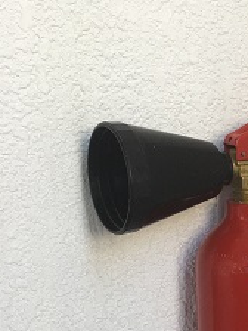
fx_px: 927
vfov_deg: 20.0
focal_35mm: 97
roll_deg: -1.6
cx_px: 400
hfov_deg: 14.0
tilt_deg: -13.6
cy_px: 262
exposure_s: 1/50
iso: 32
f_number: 2.2
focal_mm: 4.15
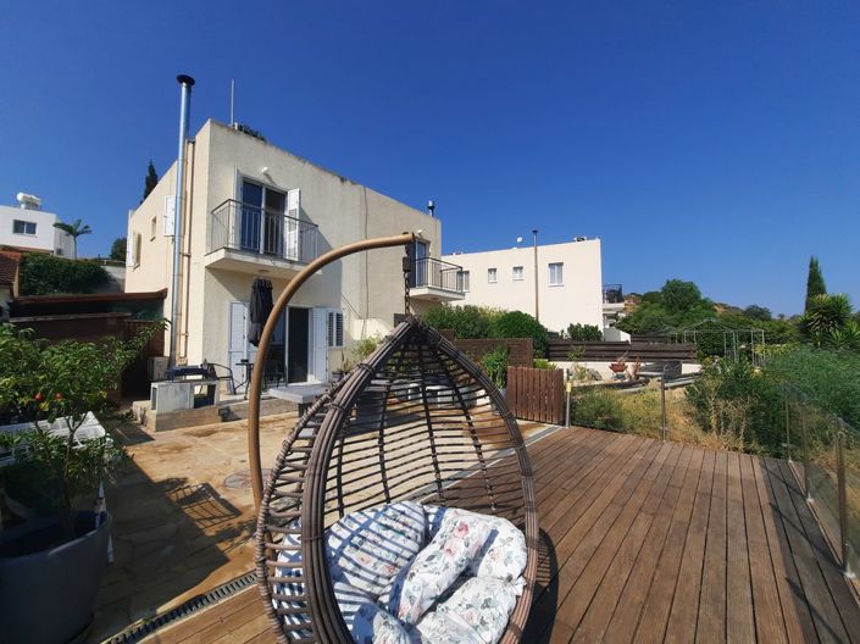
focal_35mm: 13
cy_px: 322
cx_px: 430
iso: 40
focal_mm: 1.74
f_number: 2.2
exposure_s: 1/2268
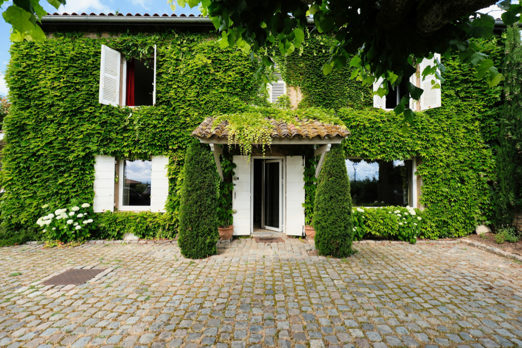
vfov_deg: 70.4
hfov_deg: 93.3
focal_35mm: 17
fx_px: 246
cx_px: 261
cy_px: 174
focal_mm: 11
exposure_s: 1/750
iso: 250
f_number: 2.8
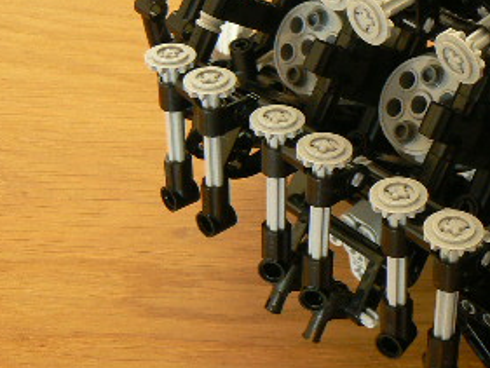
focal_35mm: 82
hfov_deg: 22.4
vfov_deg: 18.0
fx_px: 1161
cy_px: 160
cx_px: 546
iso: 100
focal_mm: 6
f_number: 4
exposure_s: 1/1.3
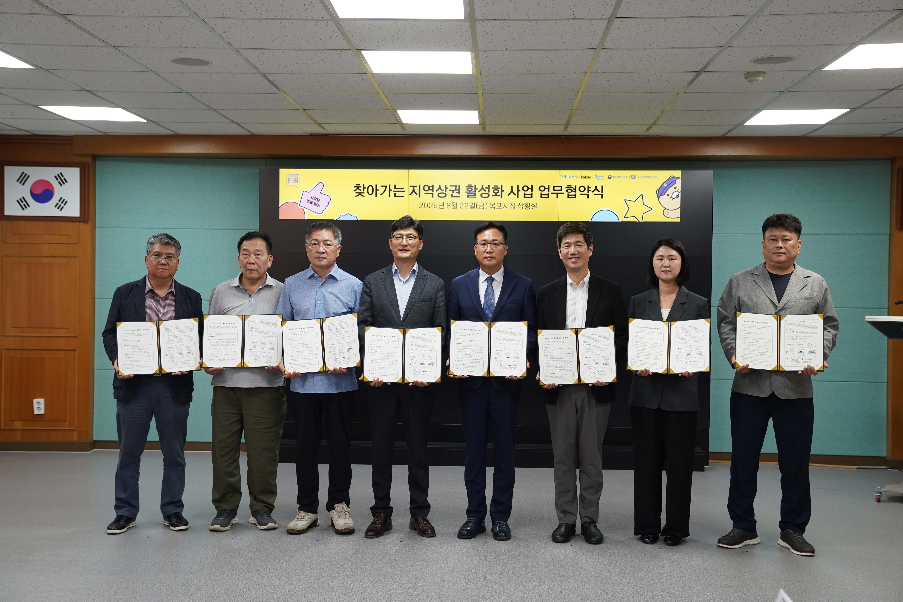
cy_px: 301
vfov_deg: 31.9
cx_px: 452
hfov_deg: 46.4
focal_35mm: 42
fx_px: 1053
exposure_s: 1/200
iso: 1250
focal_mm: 42
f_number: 4
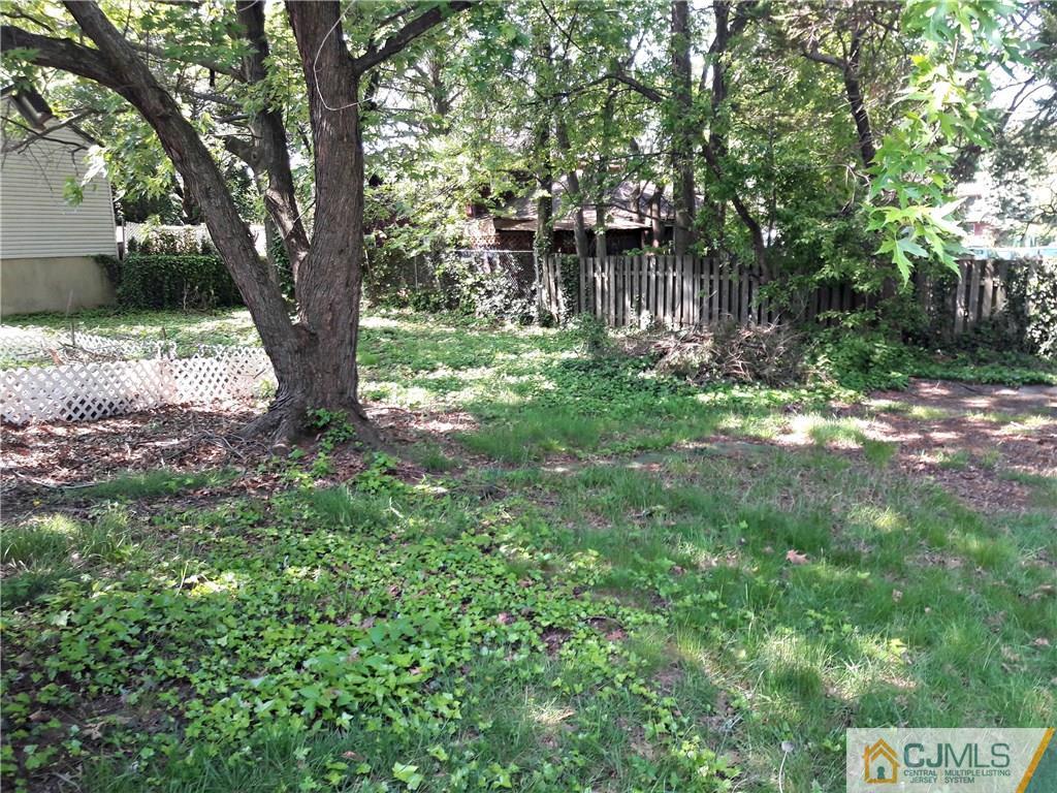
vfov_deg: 49.7
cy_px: 396
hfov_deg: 63.4
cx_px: 528
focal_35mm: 28
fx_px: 855
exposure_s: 1/120
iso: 64
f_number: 1.9
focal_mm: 3.7
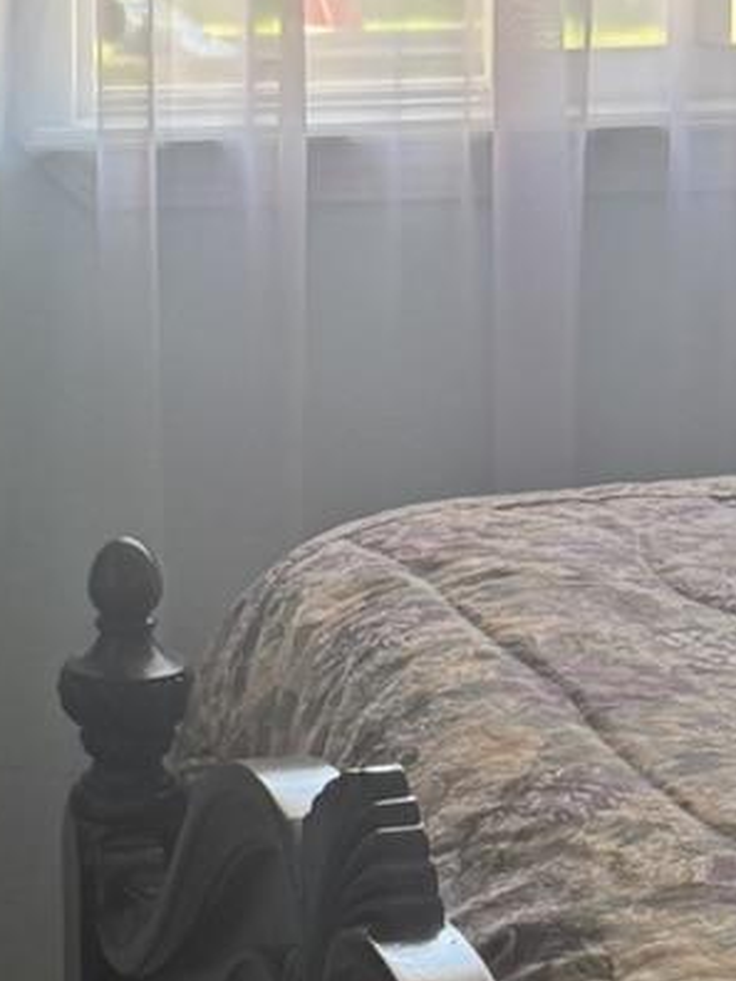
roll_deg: +0.3
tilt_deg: -8.9
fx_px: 3515
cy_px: 250
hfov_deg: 11.8
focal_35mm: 124
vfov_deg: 15.8
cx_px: -35
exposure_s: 1/120
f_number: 1.78
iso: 200
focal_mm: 6.76
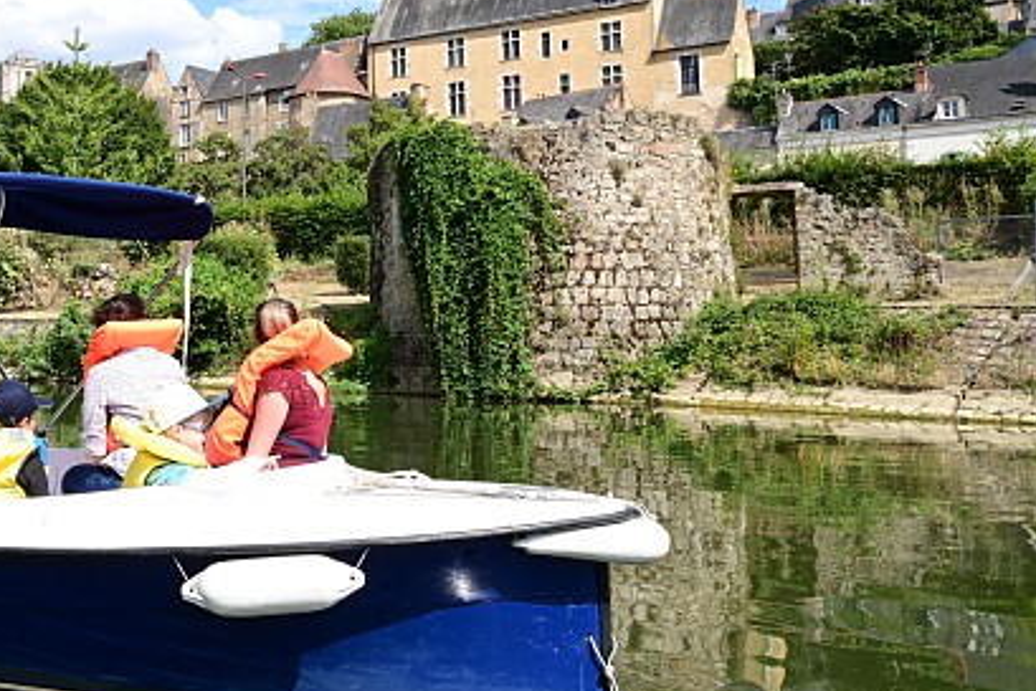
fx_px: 1238
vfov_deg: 30.9
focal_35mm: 43
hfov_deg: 40.4
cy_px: 209
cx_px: 25
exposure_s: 1/160
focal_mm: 22
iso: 250
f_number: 10
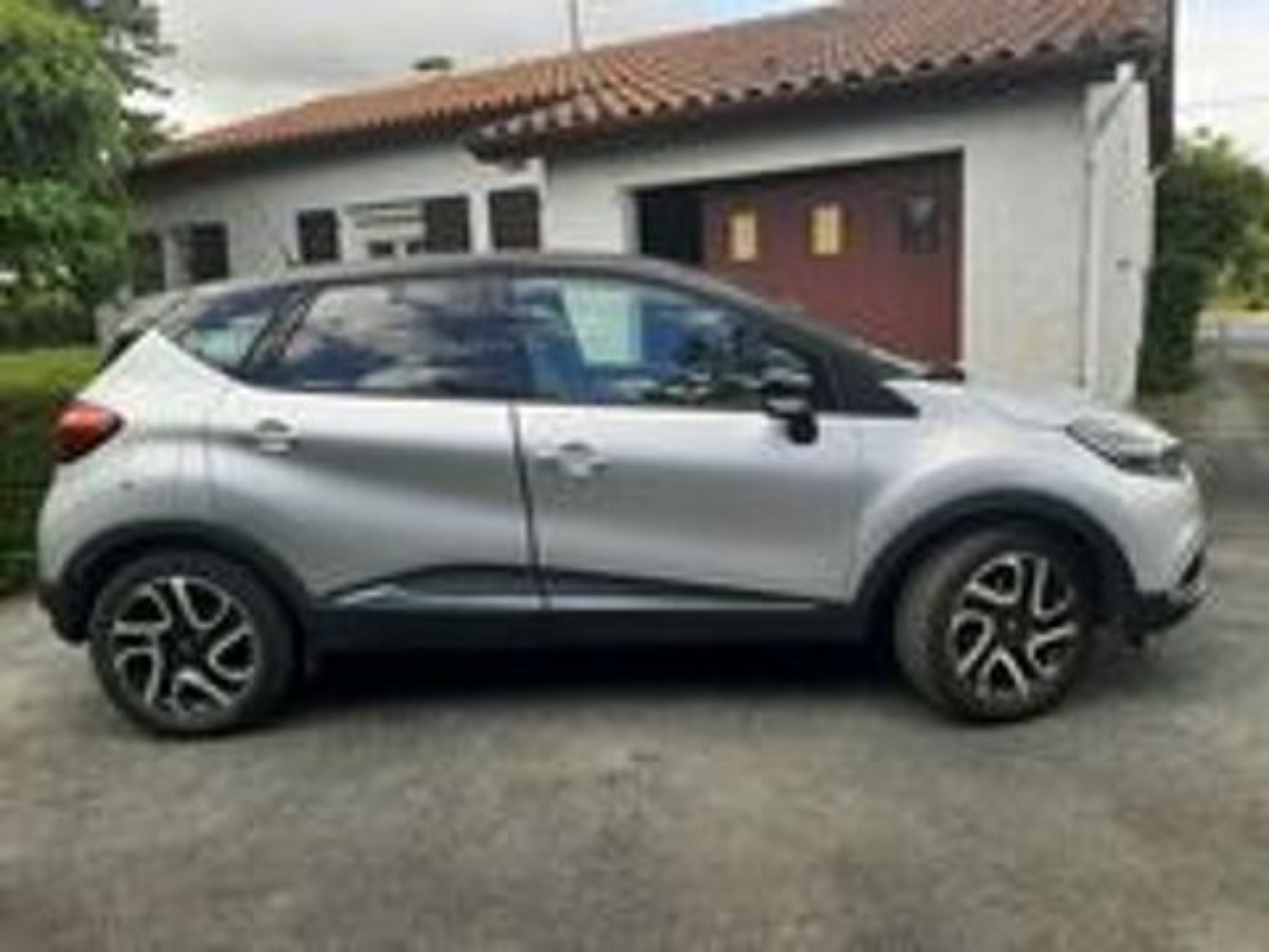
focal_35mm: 26
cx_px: 634
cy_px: 476
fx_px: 953
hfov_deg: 67.3
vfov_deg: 53.1
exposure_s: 1/696
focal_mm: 3.93
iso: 40
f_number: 1.7
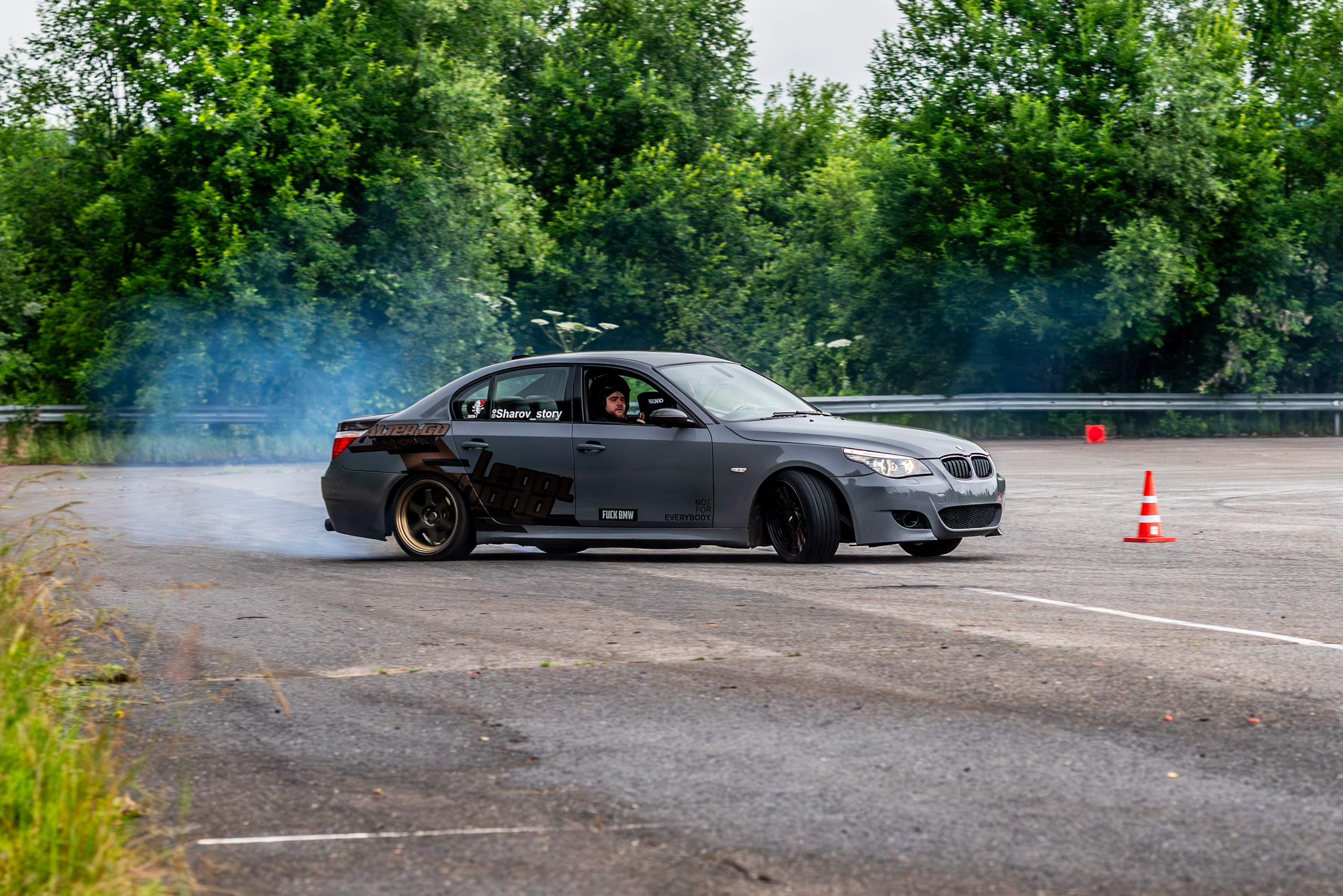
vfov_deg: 9.5
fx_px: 5369
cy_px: 437
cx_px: 682
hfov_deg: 14.3
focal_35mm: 144
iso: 640
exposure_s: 1/200
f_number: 3.5
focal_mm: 85
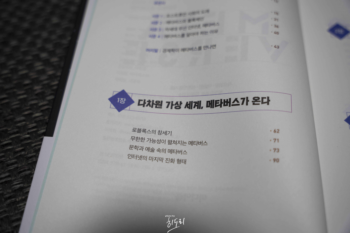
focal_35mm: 44
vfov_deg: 30.8
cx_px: 175
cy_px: 116
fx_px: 424
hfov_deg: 44.9
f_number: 4
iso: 125
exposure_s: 1/80
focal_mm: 43.6
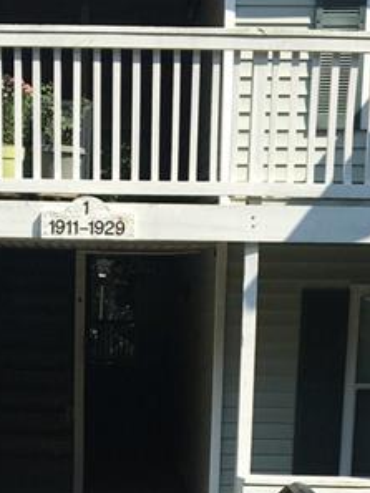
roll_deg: -1.1
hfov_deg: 19.5
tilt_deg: -9.4
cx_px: 95
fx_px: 1068
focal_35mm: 75
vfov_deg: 25.2
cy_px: 448
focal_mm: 4.15
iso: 25
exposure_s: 1/1972
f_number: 2.2
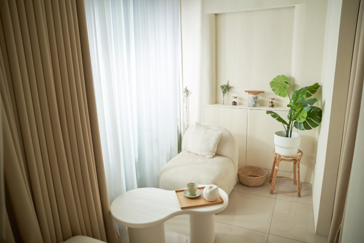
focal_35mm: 24
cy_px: 122
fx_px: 243
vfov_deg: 53.1
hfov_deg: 73.7
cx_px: 182
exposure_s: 1/160
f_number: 2.8
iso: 100
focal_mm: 24
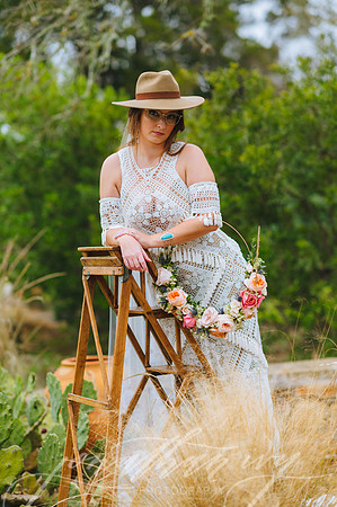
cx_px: 168
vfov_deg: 23.9
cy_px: 254
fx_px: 1196
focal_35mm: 85
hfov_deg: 16.0
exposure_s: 1/1000
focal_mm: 85
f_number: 2
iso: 320
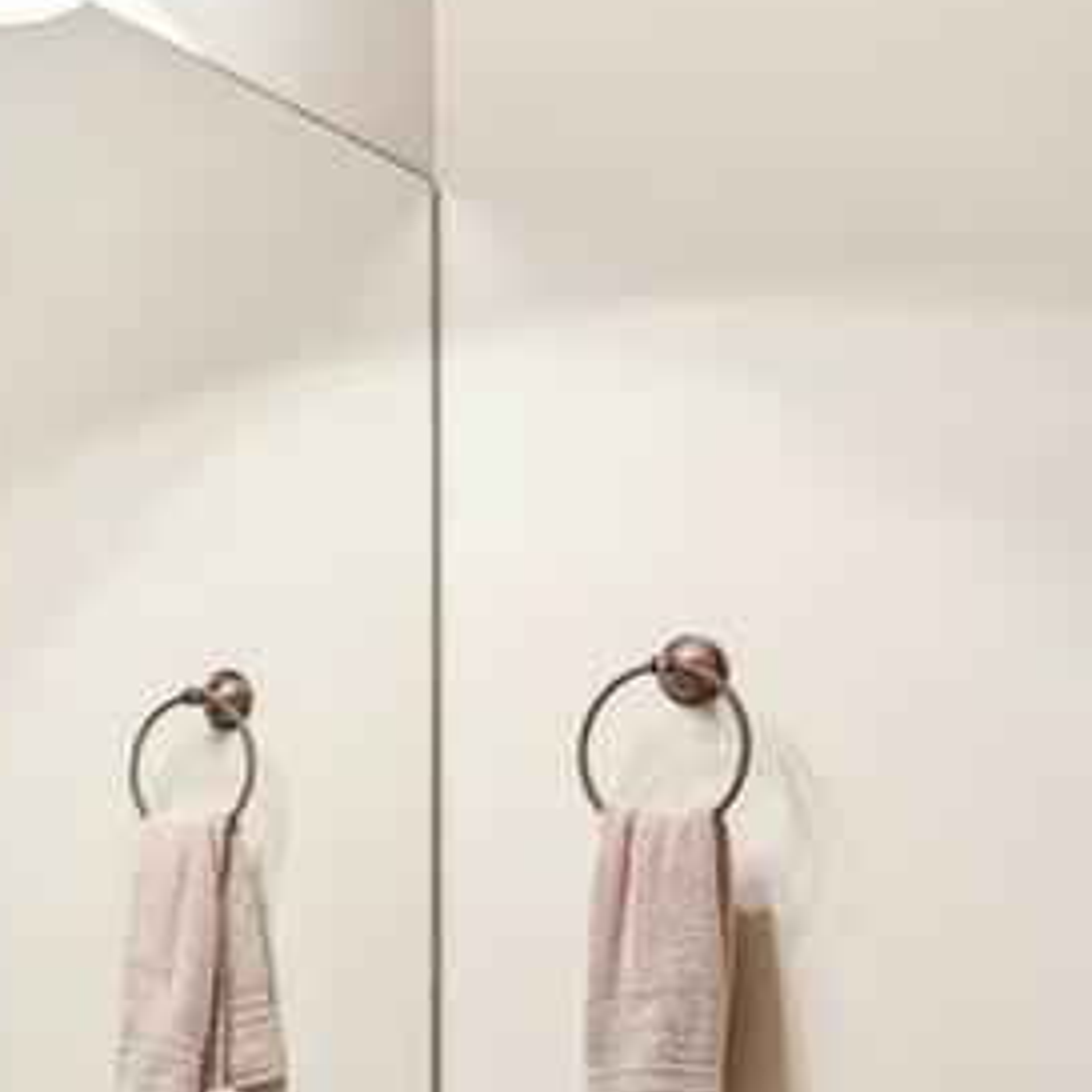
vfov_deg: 32.2
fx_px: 1820
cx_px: 140
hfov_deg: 32.0
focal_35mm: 51
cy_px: 922
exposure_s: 1/8
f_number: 8
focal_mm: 16
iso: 400
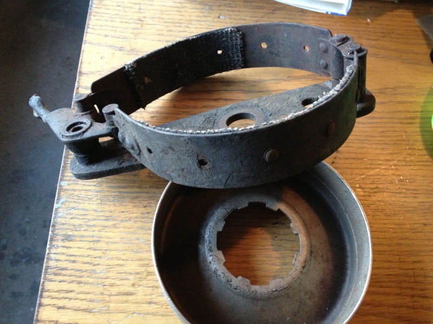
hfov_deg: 52.6
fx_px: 438
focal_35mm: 35
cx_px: 216
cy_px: 162
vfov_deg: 40.7
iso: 250
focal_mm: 4.28
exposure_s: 1/20
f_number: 2.4
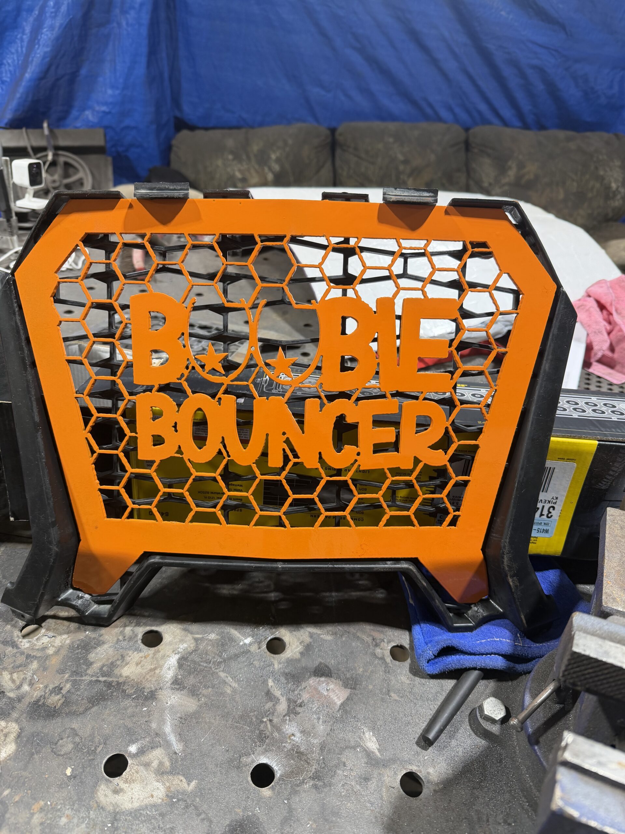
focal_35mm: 24
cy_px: 417
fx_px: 578
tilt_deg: -35.5
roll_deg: -0.8
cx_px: 312
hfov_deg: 56.8
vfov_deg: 71.6
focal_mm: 6.76
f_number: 1.78
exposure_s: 1/121
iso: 160
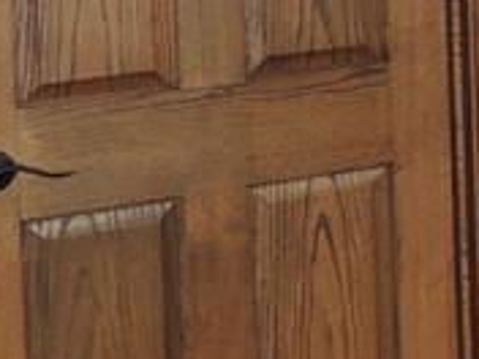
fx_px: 1937
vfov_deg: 10.1
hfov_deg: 10.7
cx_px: 1334
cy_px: -261
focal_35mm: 140
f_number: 3
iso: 200
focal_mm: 4.3
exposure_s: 1/30
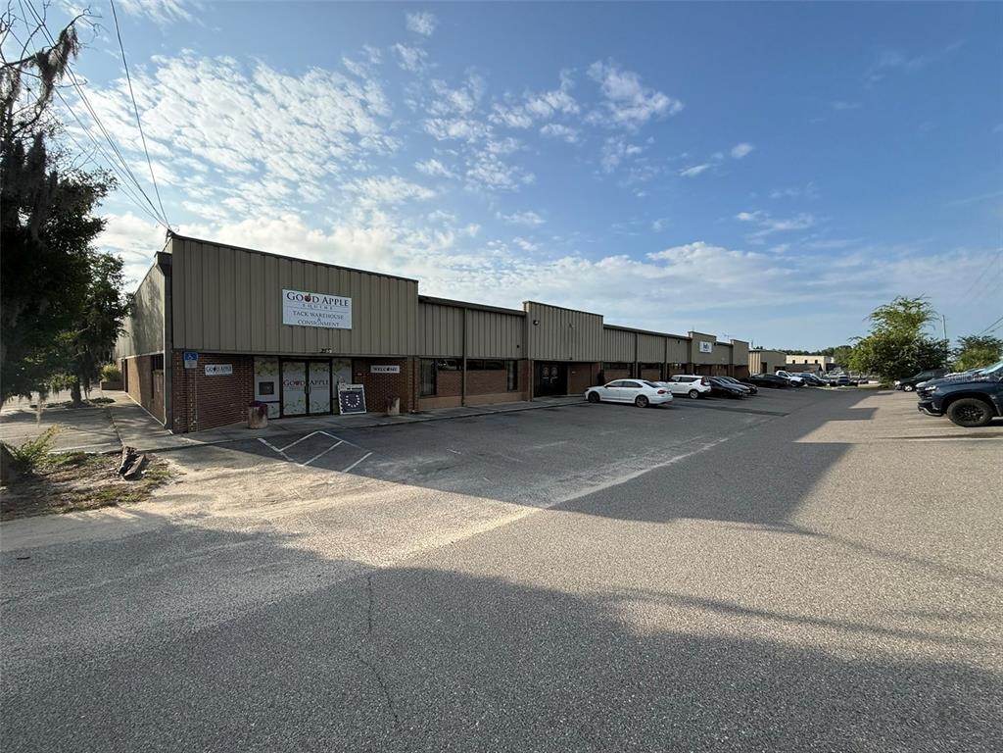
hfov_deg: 102.1
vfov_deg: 85.7
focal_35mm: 14
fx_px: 406
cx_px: 502
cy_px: 376
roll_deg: +0.0
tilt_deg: -1.8
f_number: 2.2
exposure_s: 1/2092
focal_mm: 2.22
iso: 64
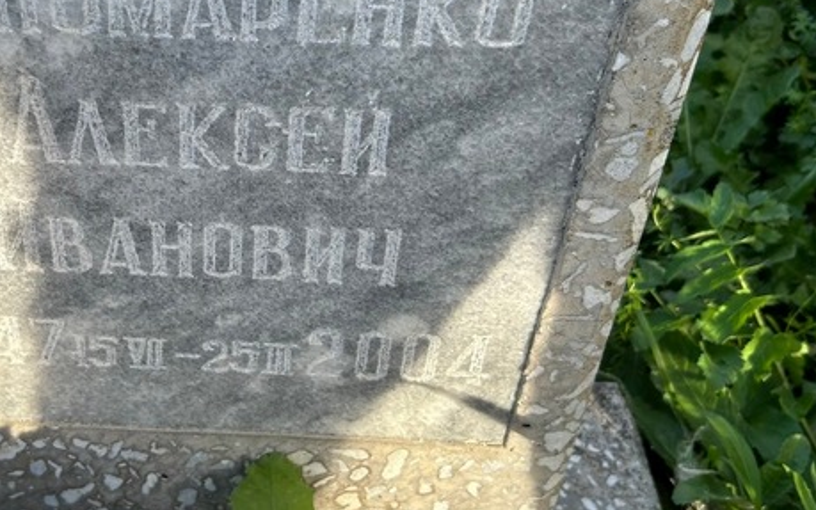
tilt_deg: -33.3
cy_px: 197
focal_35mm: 48
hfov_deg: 40.9
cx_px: 226
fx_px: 1068
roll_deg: +1.2
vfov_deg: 26.8
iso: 50
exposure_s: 1/1112
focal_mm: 5.7
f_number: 1.5
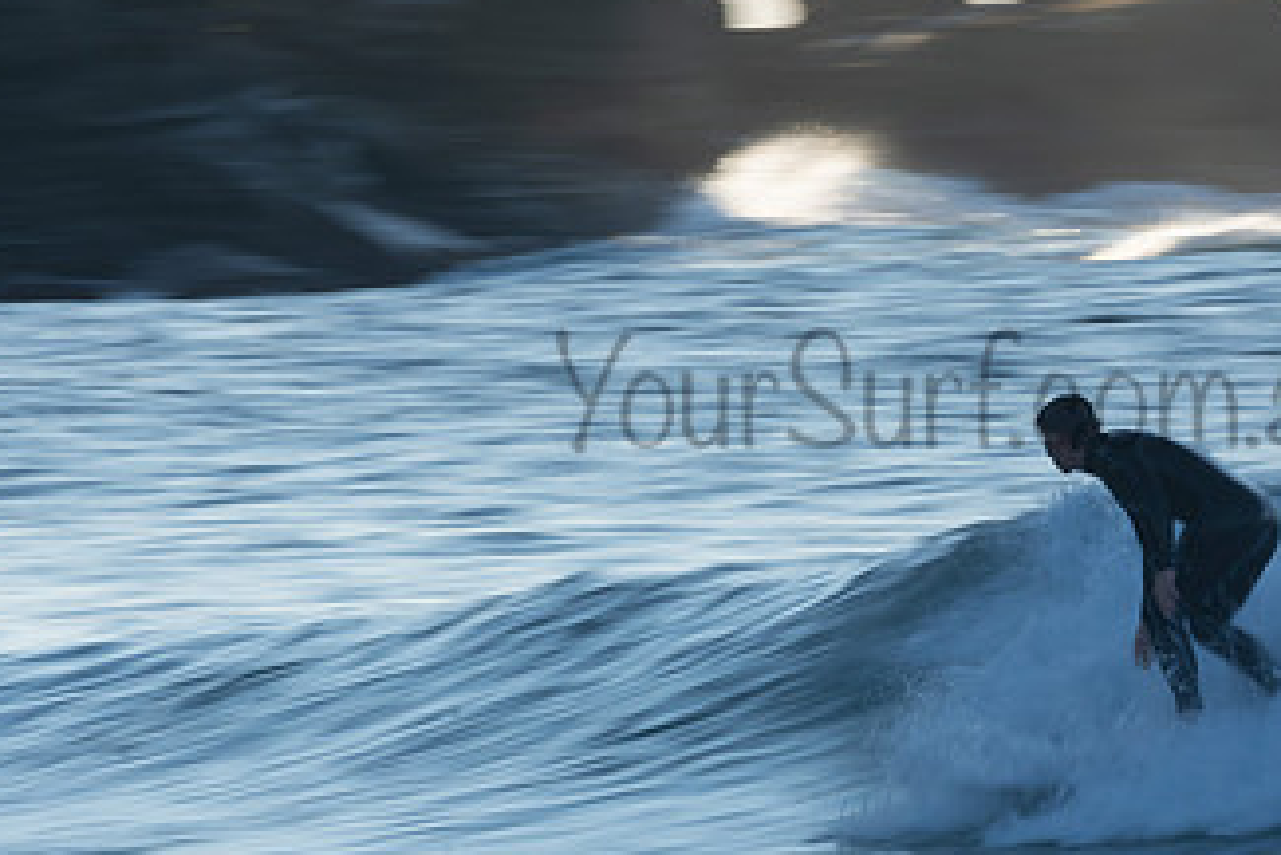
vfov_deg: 1.3
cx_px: 962
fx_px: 37128
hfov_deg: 2.0
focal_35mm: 1043
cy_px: 357
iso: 100
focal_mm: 390
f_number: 20
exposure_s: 1/30
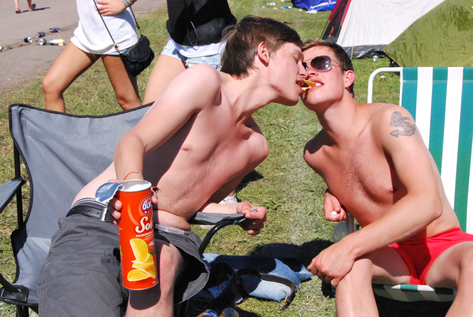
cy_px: 158
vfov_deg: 21.6
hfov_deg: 31.9
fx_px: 829
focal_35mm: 63
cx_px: 236
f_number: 18
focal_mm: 42
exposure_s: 1/1250
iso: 1600
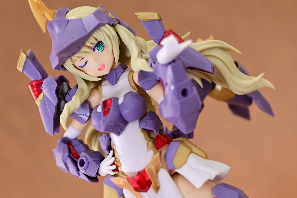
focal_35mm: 75
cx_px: 148
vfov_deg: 18.2
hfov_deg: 27.0
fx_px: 619
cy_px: 99
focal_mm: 50
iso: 100
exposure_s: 1.6
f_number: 6.3
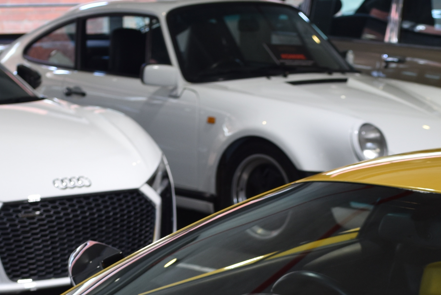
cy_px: 518
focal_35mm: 143
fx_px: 1752
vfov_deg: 9.2
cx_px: 414
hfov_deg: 14.2
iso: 200
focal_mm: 35
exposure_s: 1/50
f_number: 4
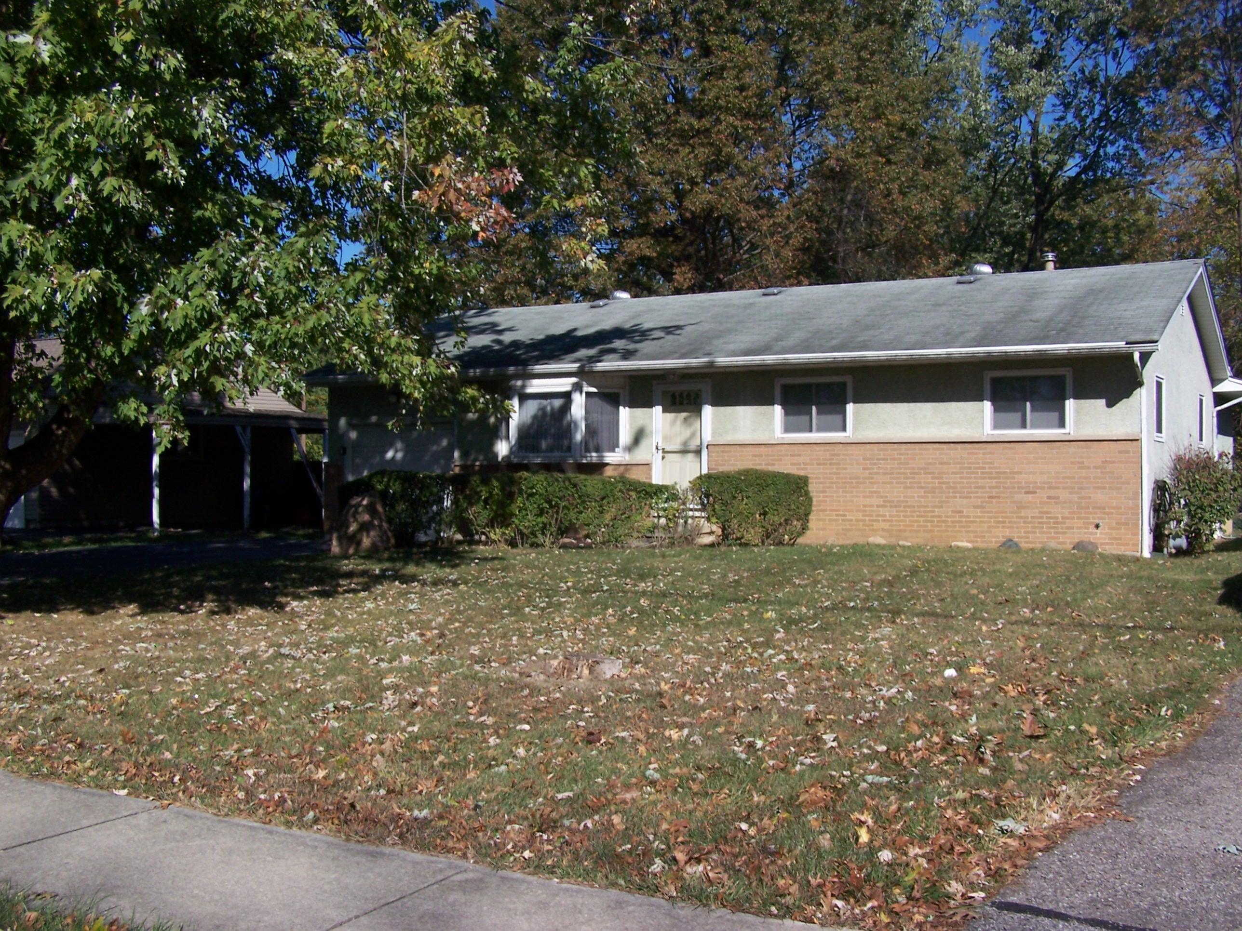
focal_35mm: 38
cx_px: 621
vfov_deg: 37.7
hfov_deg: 49.0
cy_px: 466
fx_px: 1363
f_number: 4
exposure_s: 1/1000
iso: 80
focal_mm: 6.3
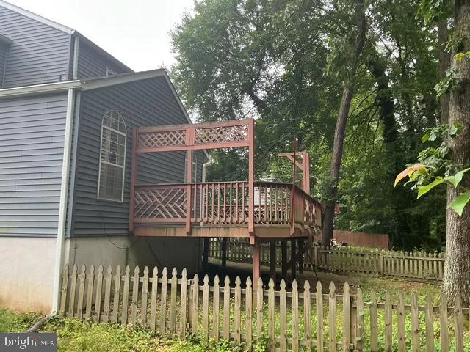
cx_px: 235
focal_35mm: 29
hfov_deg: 61.7
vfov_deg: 48.2
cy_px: 176
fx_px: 394
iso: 50
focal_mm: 3
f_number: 1.8
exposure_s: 1/120
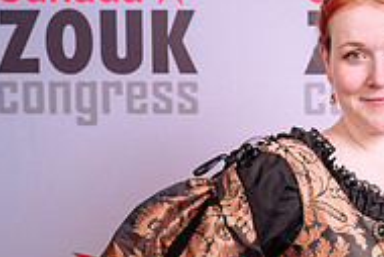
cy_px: 226
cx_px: 402
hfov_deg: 15.2
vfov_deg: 10.4
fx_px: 1409
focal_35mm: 132
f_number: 5.6
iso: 100
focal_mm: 42
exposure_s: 1/200
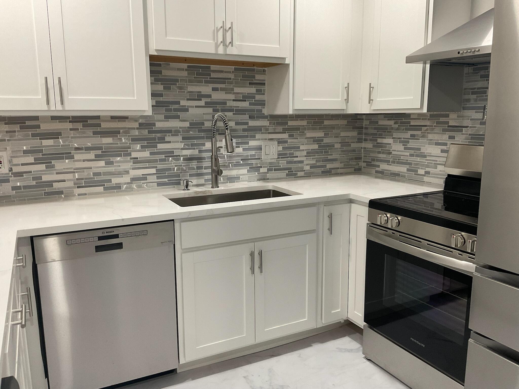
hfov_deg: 61.7
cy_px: 194
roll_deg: +0.4
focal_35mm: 29
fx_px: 435
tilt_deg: -10.6
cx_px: 260
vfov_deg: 48.2
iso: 64
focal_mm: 3
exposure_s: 1/72
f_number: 1.8
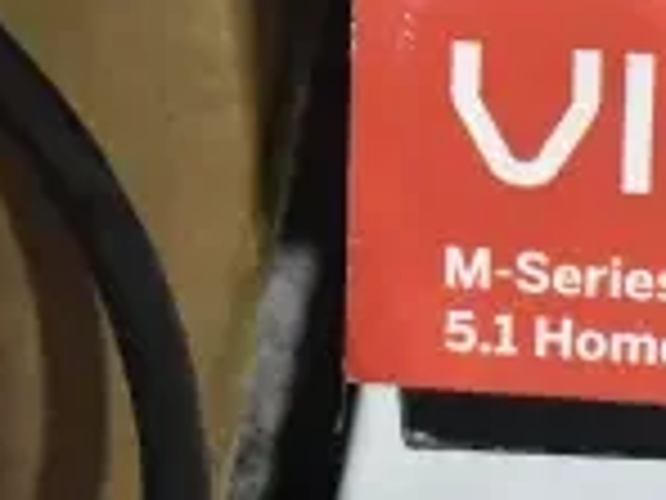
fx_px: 6272
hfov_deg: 5.9
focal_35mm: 326
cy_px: 101
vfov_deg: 4.6
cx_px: 1305
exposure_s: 1/200
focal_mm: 55
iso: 6400
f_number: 7.1
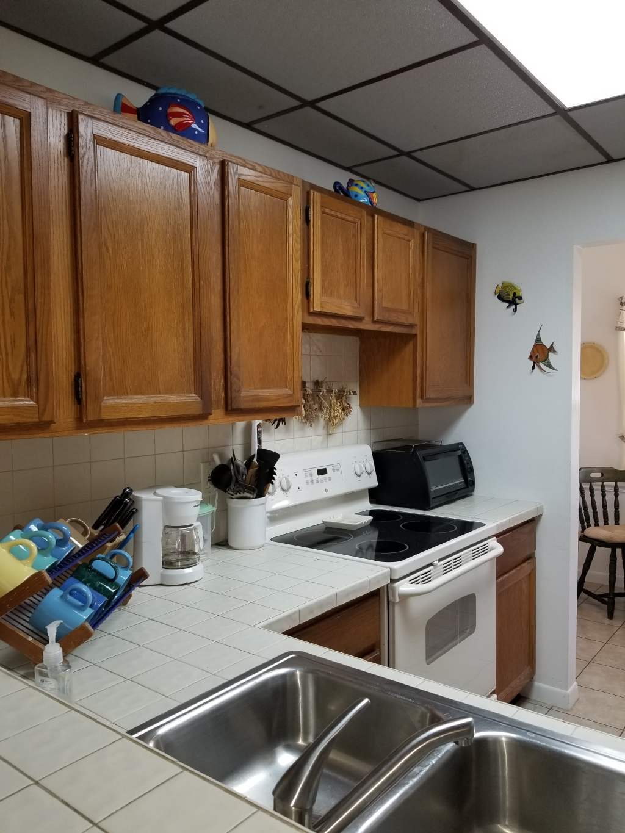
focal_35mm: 26
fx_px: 626
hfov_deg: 53.1
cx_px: 312
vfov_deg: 67.3
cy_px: 416
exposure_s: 1/60
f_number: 1.7
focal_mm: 4.25
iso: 80
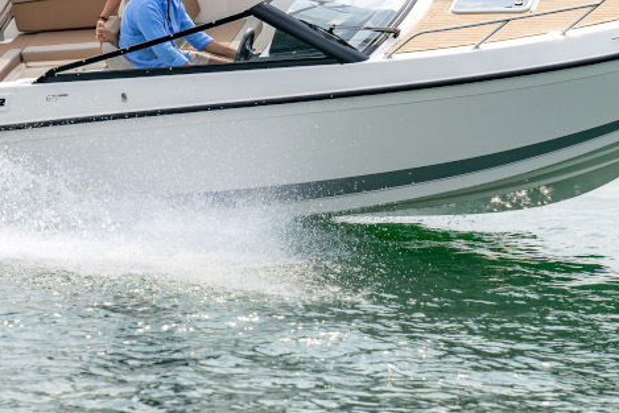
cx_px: 186
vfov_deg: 9.5
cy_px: 36
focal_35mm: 144
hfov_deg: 14.2
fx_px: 2477
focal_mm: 62
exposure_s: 1/2000
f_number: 3.5
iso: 125
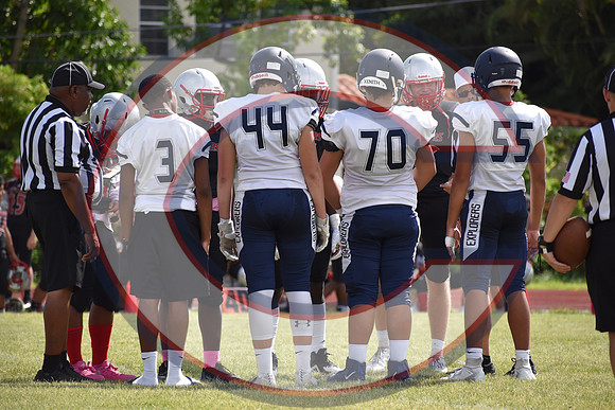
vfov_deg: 4.8
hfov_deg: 7.2
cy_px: 205
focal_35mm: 285
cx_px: 308
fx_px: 4870
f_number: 5.3
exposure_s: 1/1600
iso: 400
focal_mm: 190
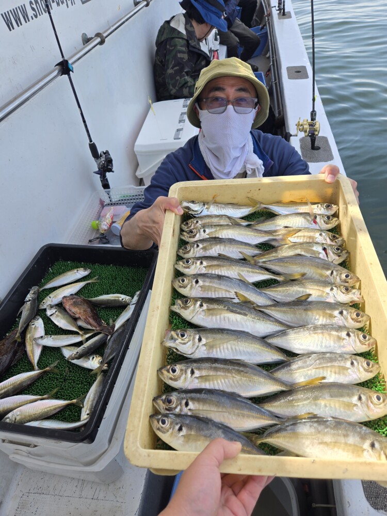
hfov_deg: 58.9
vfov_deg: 73.9
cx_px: 194
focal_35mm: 23
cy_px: 258
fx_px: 343
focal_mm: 5.4
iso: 25
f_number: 1.8
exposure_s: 1/950
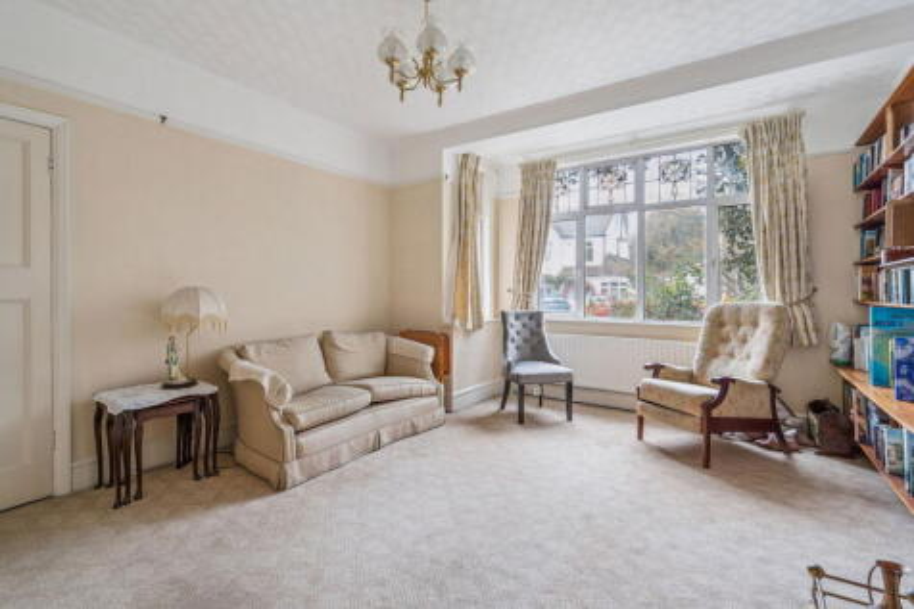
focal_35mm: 16
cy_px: 304
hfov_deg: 96.8
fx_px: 406
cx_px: 457
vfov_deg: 73.7
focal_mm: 16
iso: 320
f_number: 5.6
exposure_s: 1/2.5
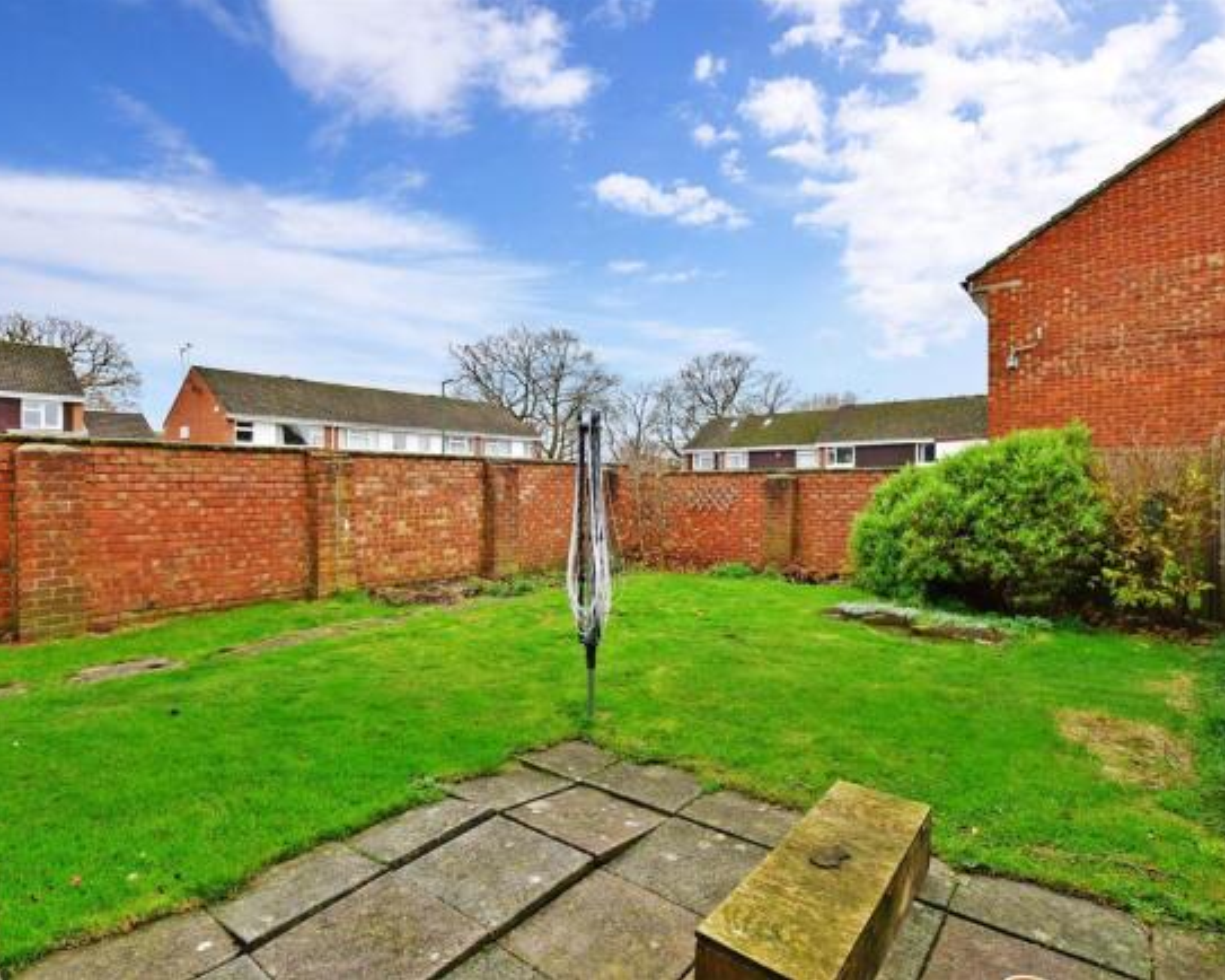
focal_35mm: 17
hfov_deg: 89.5
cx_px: 569
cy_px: 489
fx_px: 616
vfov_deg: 76.9
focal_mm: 10
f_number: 6.3
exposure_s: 1/125
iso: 400
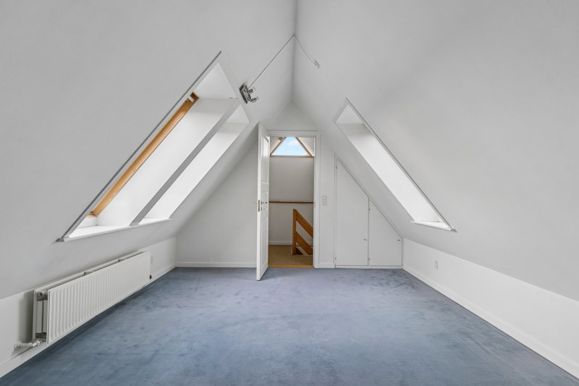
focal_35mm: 20
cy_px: 193
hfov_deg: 83.3
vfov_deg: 61.3
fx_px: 326
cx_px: 290
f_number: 8
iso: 200
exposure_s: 1/6
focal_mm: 13.5
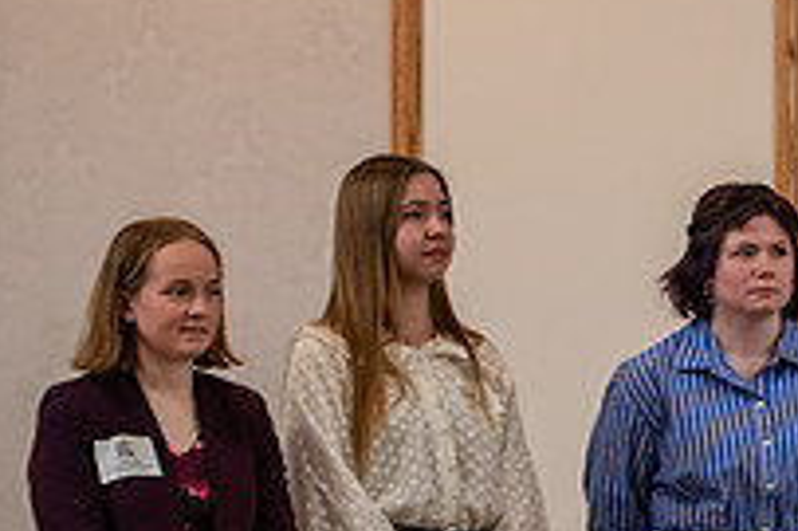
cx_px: 1089
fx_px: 4430
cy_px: 545
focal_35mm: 200
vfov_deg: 6.8
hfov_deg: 10.1
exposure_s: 1/200
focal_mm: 70
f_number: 3.2
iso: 1600
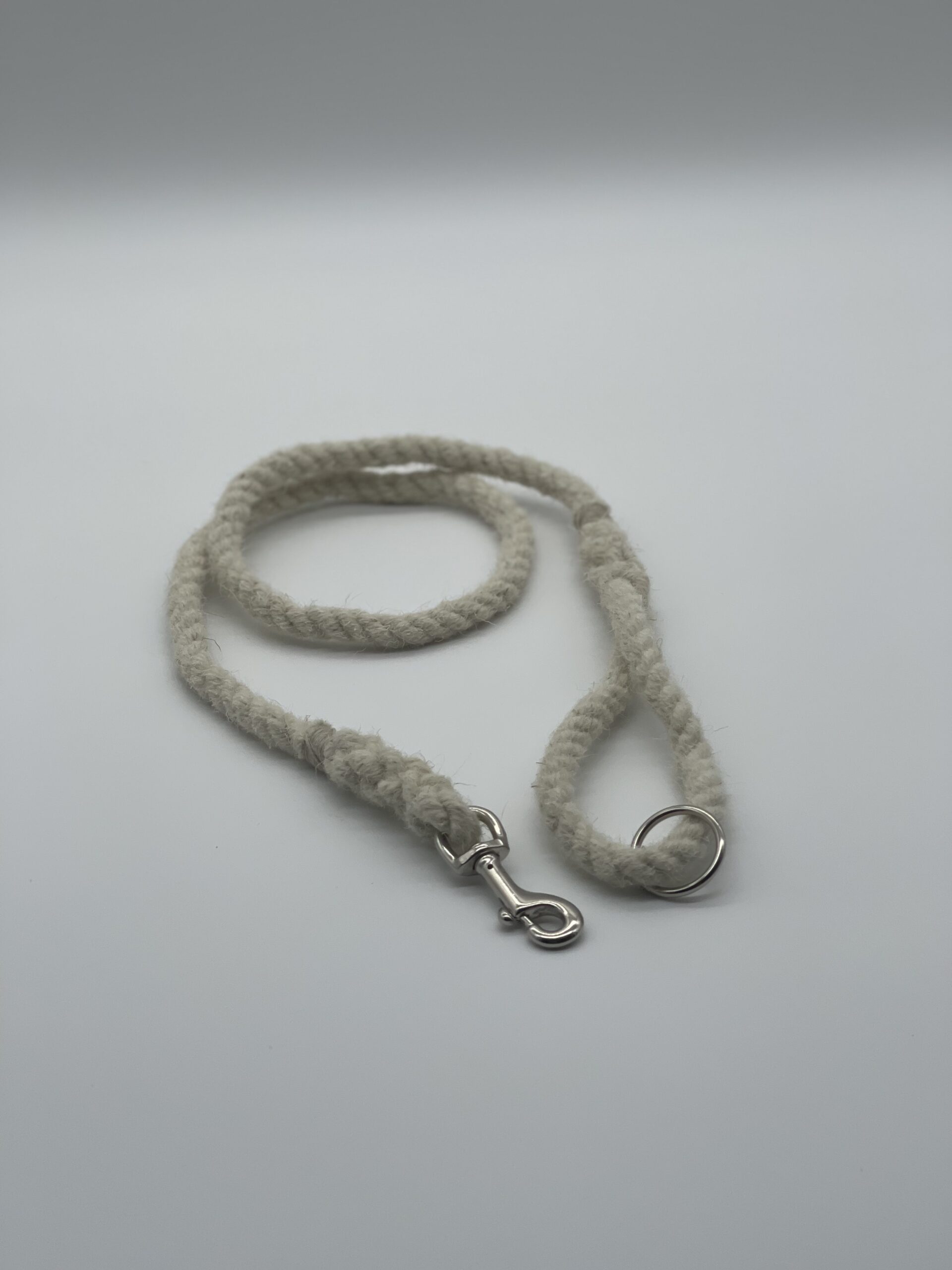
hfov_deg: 22.9
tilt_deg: -32.3
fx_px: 2347
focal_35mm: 64
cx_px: 476
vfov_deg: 30.3
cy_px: 635
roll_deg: +1.7
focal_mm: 7.5
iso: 32
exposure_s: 1/539
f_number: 2.2
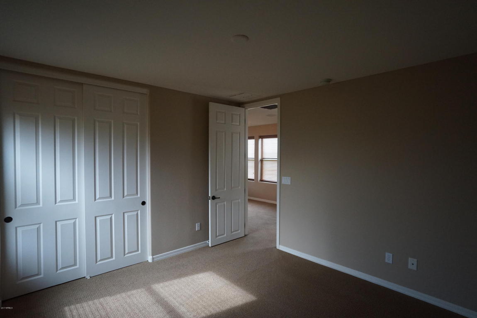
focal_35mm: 18
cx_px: 238
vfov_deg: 67.4
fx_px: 239
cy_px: 159
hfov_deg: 90.0
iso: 3200
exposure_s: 1/160
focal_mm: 18
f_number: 4
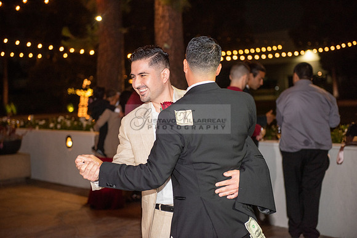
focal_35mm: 70
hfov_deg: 28.8
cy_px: 119
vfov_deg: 19.5
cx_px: 178
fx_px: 694
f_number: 2.8
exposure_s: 1/125
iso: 1250
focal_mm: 70
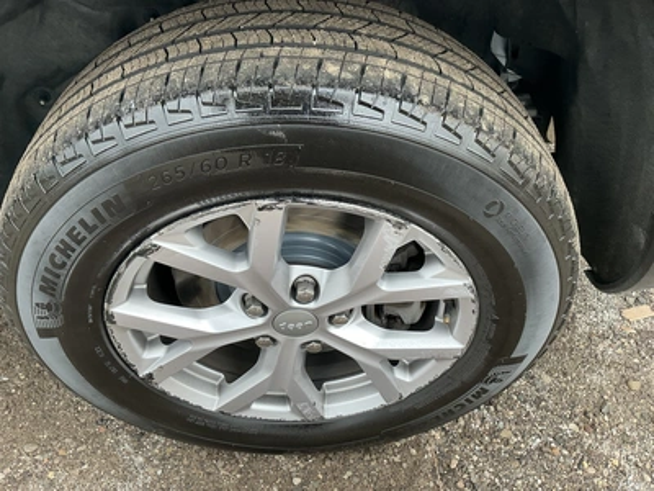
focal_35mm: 28
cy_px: 246
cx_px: 327
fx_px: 529
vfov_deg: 49.7
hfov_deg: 63.4
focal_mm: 3
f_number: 1.8
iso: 40
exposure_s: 1/122
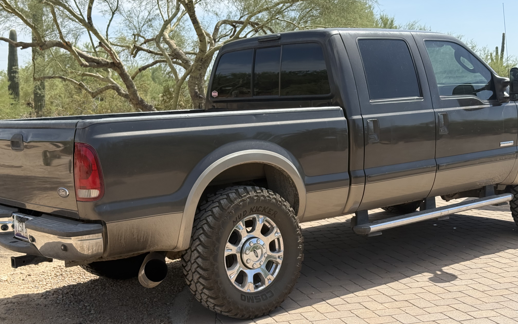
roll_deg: -0.7
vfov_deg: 25.3
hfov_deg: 39.6
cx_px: 259
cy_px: 171
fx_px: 720
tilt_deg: -5.1
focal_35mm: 51
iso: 100
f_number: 1.78
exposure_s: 1/3226
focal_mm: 6.76
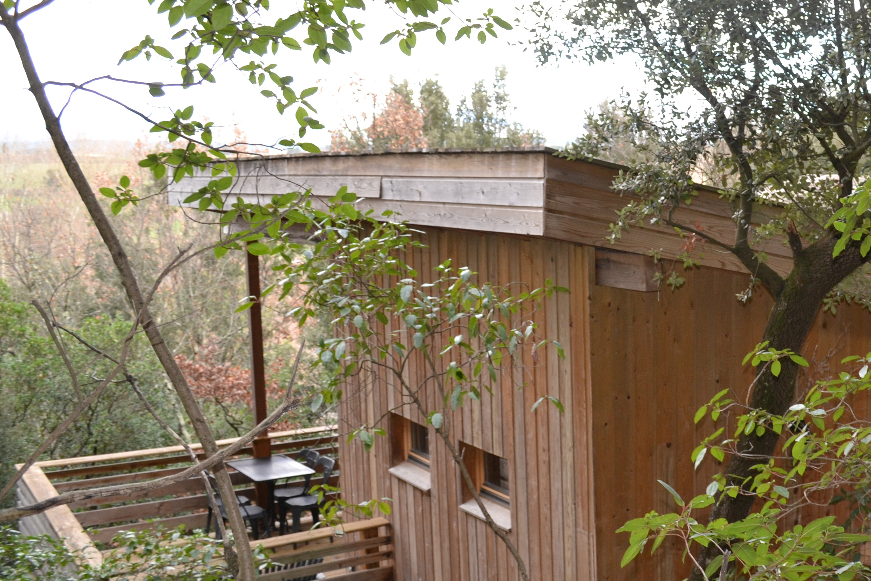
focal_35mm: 47
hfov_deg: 39.6
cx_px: 744
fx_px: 1137
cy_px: 288
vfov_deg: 28.7
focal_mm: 18
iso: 360
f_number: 4
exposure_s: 1/125
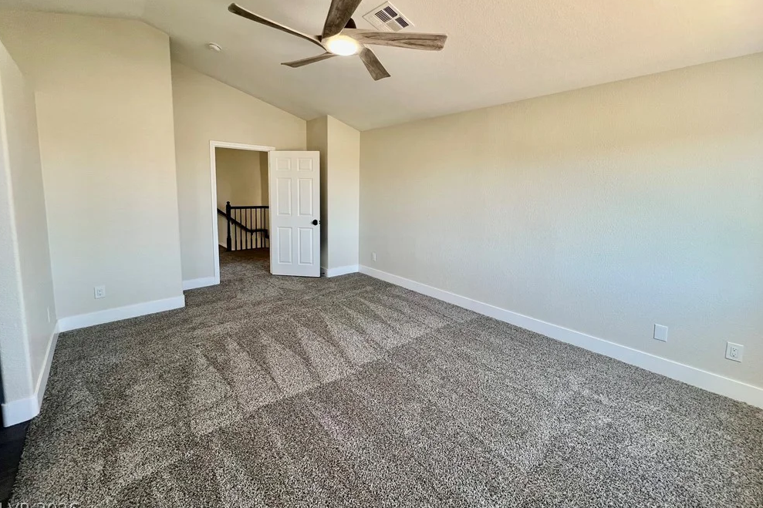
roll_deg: -0.9
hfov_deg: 104.2
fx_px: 297
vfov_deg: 80.9
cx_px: 390
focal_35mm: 14
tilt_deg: -7.1
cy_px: 226
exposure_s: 1/100
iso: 64
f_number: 1.8
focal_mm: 1.57
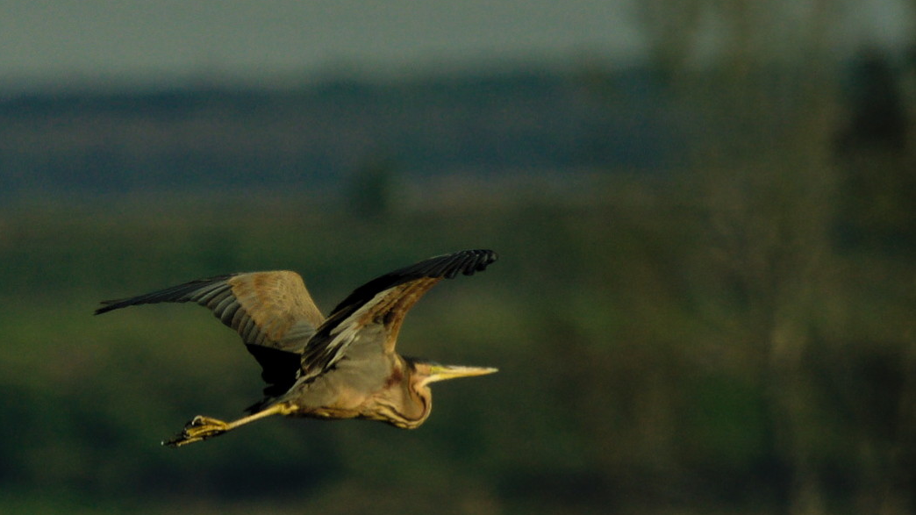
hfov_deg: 3.4
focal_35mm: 631
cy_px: 273
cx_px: 458
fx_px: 15325
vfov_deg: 1.9
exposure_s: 1/500
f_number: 6.3
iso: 125
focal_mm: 600
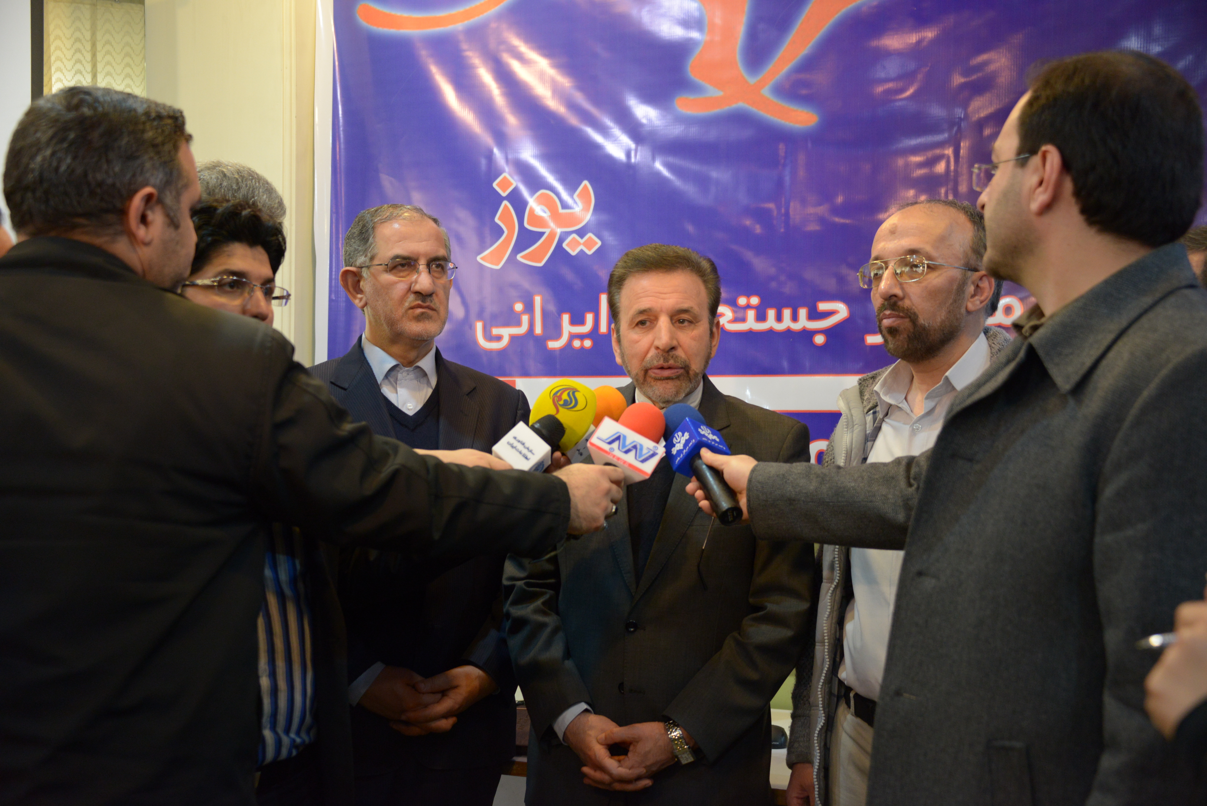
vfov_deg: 28.1
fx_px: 1610
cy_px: 403
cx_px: 604
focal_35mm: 48
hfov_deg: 41.1
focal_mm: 48
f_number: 4.2
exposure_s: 1/80
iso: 1600
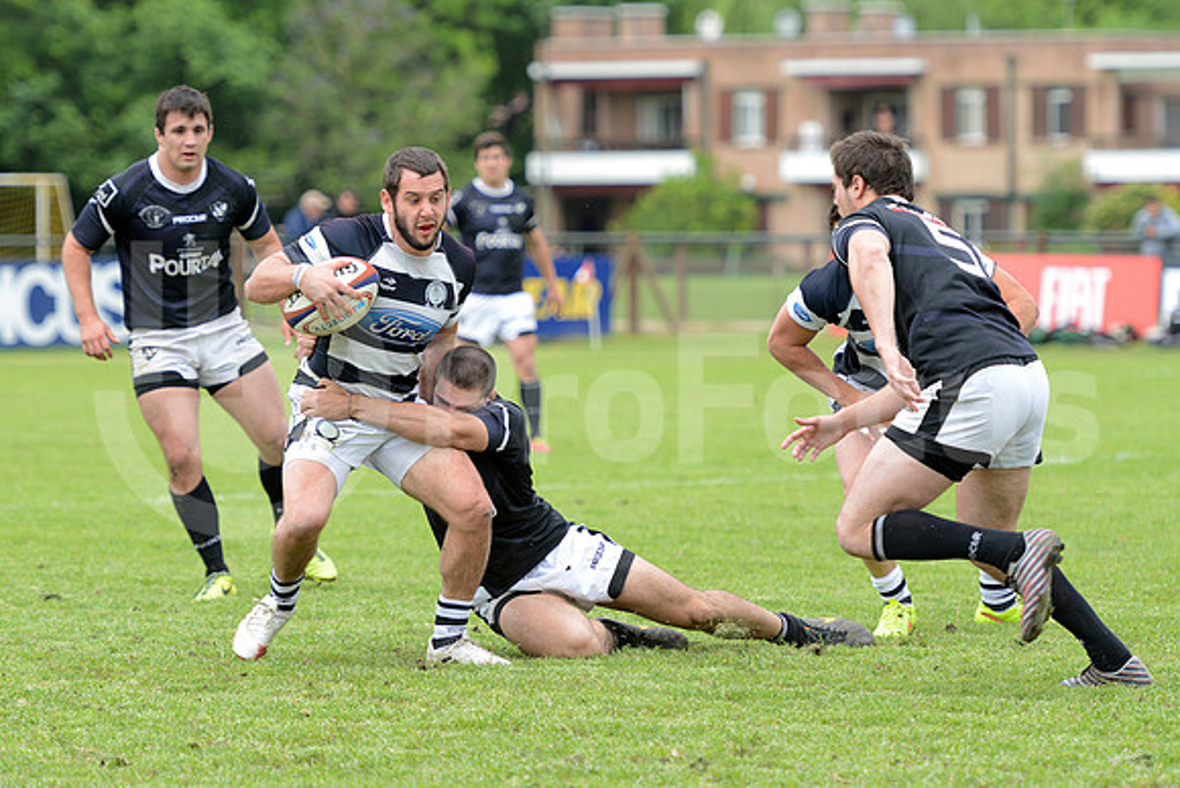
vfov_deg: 7.2
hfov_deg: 10.8
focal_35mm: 190
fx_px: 6229
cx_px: 590
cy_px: 394
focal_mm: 190
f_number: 4
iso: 400
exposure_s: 1/800
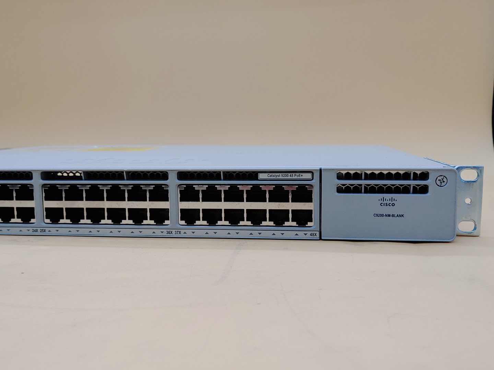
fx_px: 514
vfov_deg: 39.7
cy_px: 185
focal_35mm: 36
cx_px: 247
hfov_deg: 51.4
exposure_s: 1/100
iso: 50
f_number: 1.8
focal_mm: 4.36
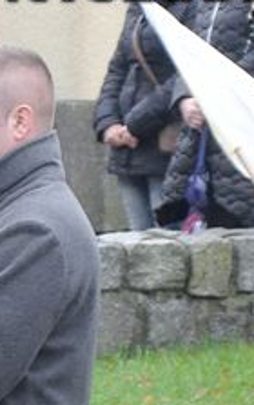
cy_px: 437
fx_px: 5453
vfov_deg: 4.2
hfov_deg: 2.6
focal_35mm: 494
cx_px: -359
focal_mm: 85
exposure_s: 1/125
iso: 1600
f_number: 5.6
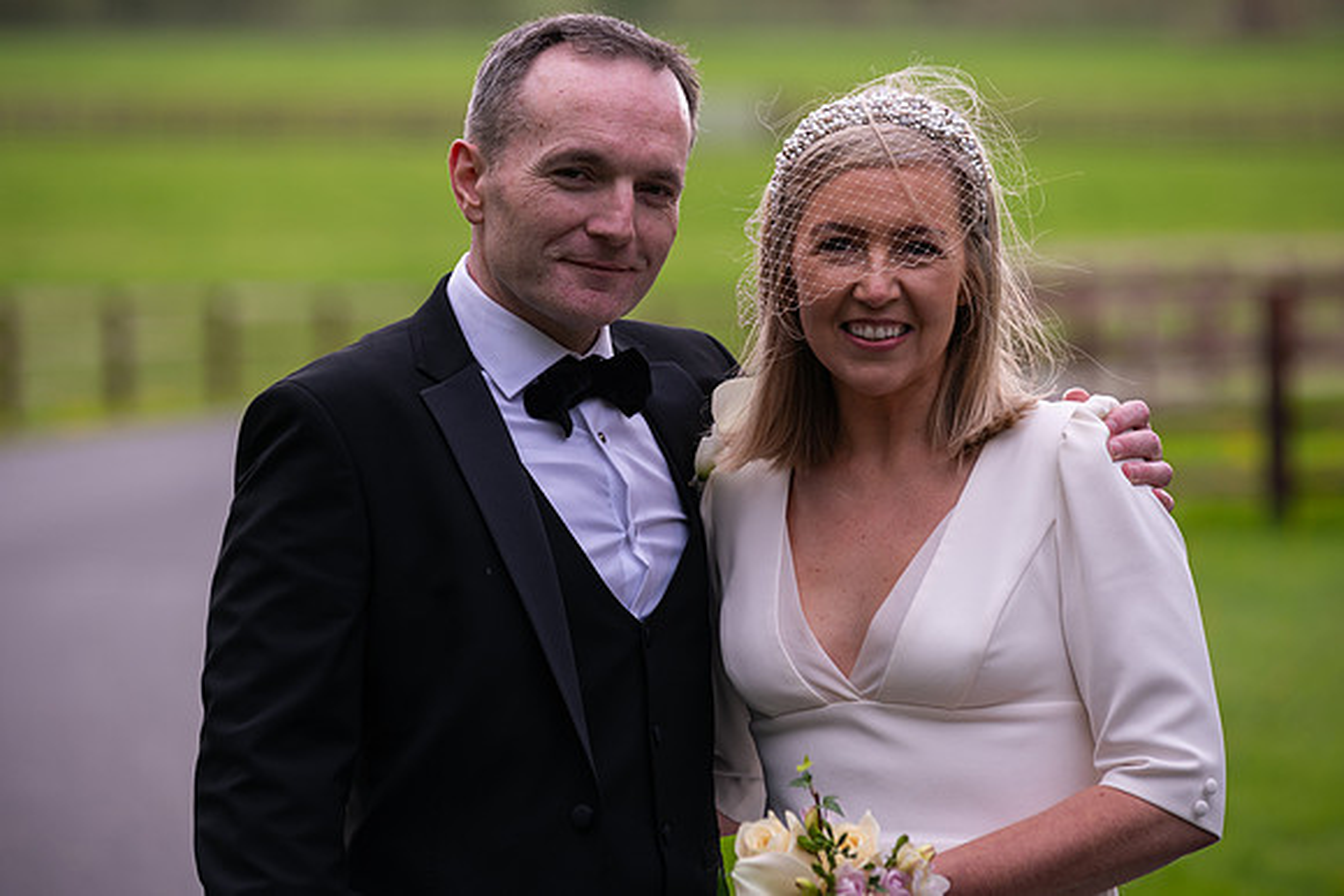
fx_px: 5788
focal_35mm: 155
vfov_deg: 8.9
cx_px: 672
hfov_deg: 13.2
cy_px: 448
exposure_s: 1/160
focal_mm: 155
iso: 100
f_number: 3.5
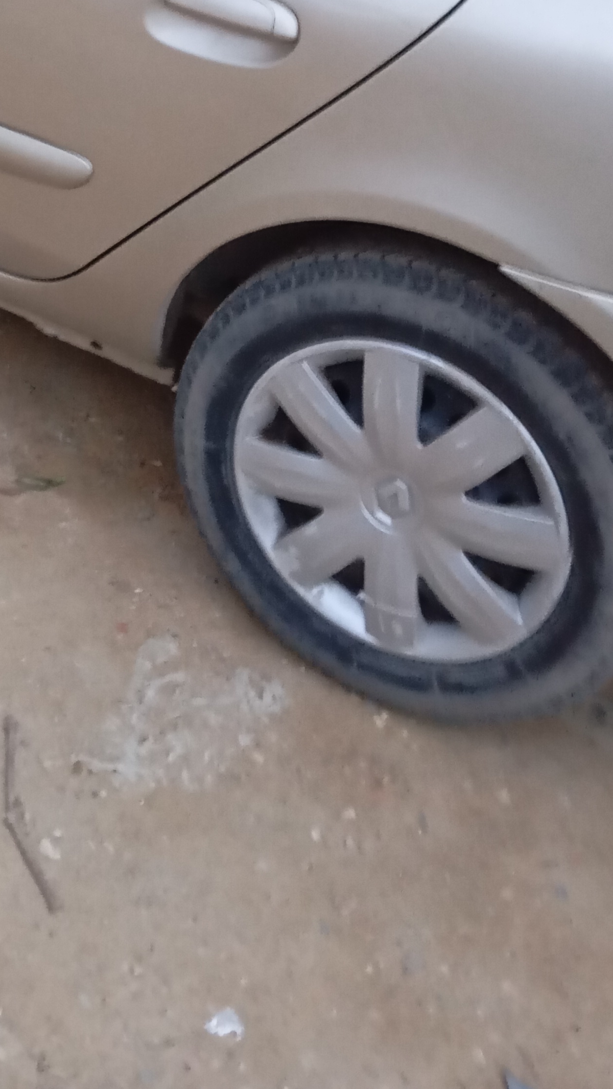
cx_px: 14
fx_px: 1618
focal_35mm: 56
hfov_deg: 20.8
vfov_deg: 35.0
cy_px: 97
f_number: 1.8
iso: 2813
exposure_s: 1/25
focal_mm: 4.22
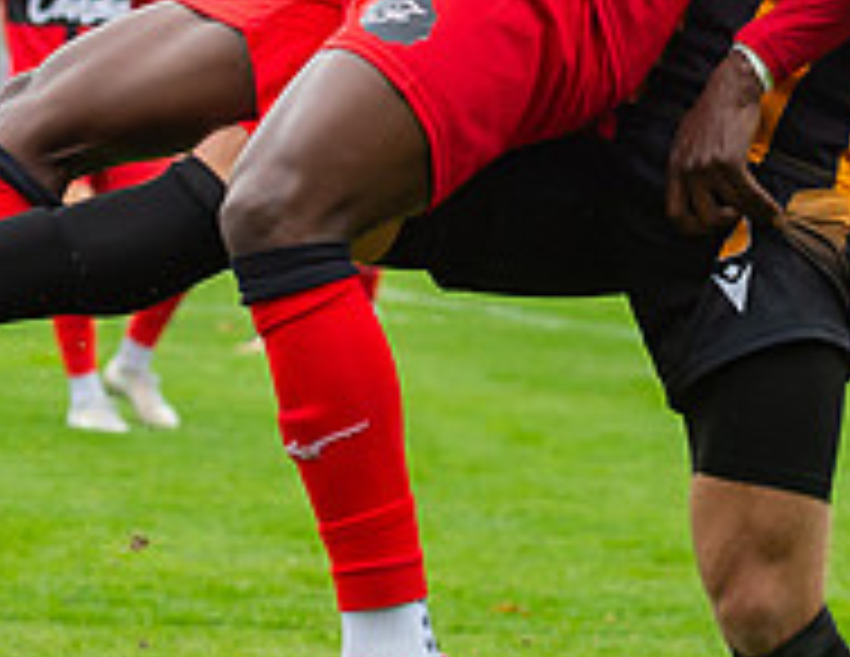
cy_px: -44
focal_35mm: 302
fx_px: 7496
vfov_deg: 5.0
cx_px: 623
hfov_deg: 6.5
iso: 800
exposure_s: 1/1250
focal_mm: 70
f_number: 4.5
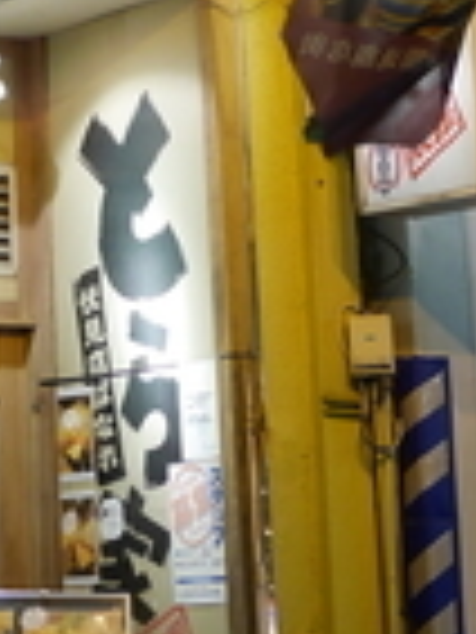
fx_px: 2654
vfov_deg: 13.0
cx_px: -92
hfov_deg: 10.1
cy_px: -243
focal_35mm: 145
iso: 800
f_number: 4.1
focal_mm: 17
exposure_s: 1/20
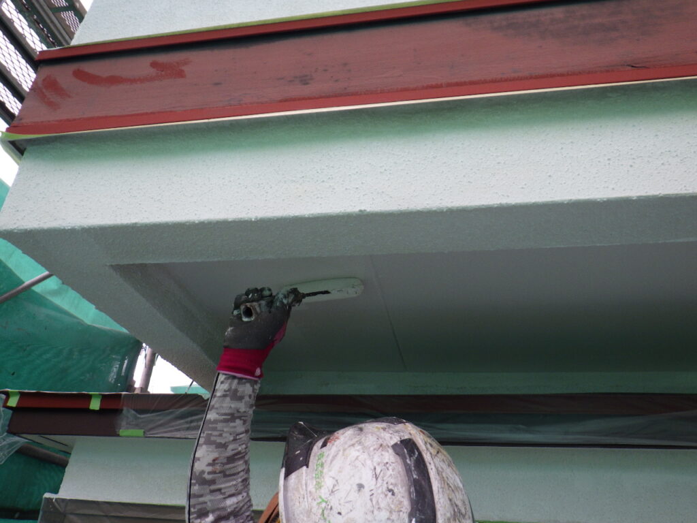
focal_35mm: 28
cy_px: 262
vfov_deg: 49.7
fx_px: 564
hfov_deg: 63.4
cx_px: 348
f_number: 3.5
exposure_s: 1/80
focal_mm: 5
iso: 125
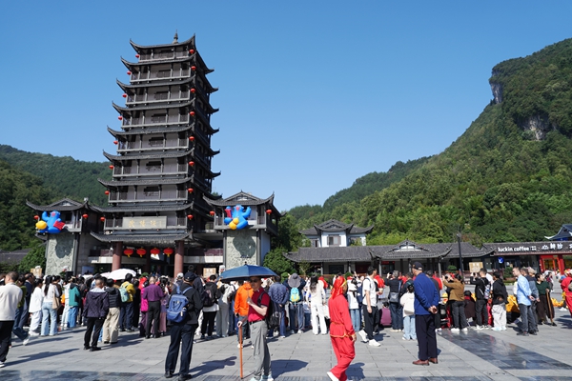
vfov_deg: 53.1
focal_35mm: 24
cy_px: 190
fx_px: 381
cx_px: 286
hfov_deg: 73.7
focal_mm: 24
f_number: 4.5
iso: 100
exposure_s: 1/1000
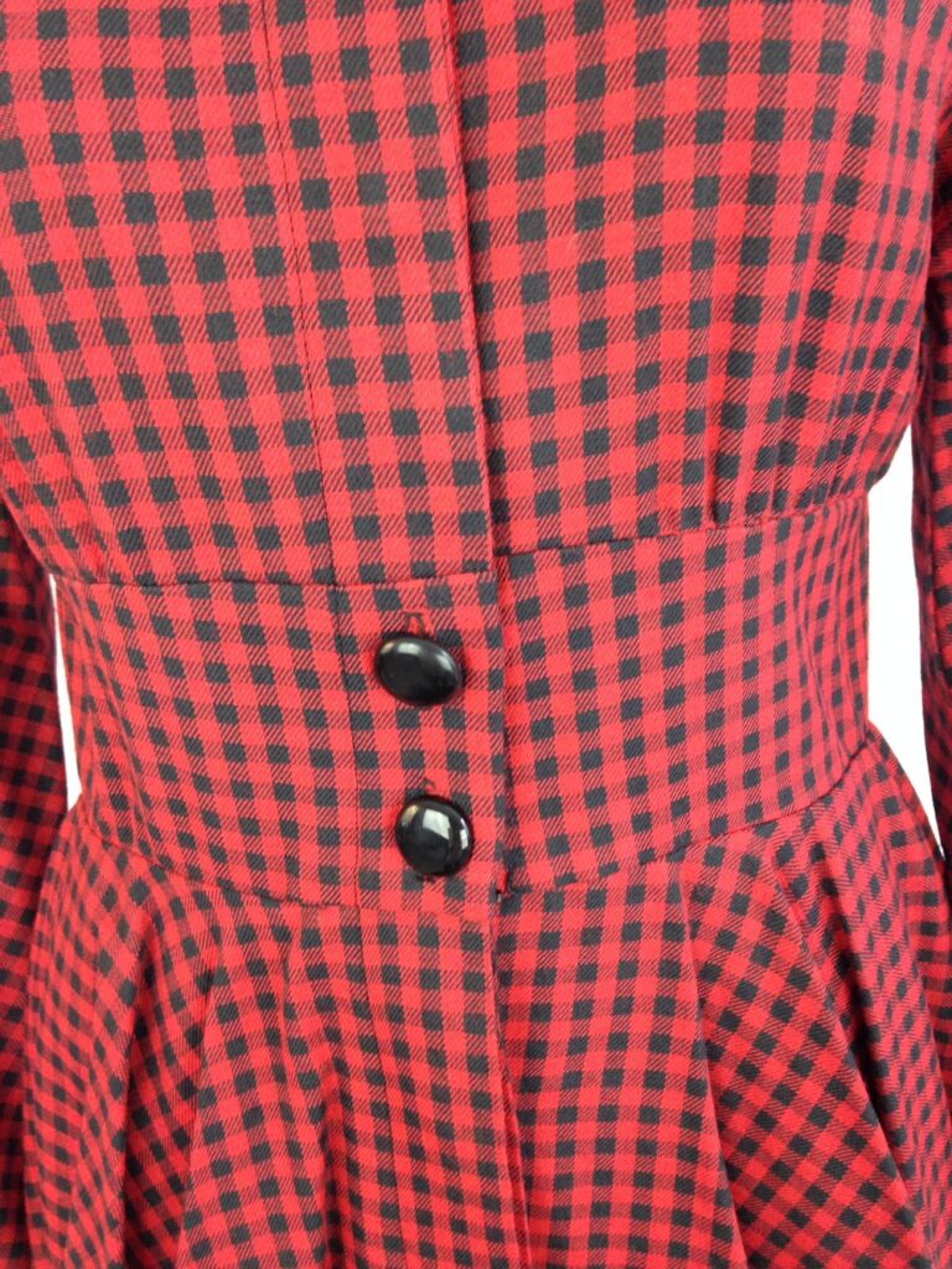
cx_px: 476
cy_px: 634
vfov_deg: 55.4
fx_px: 1210
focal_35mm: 33
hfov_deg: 42.9
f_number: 2.4
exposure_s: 1/20
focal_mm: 4.12
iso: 160
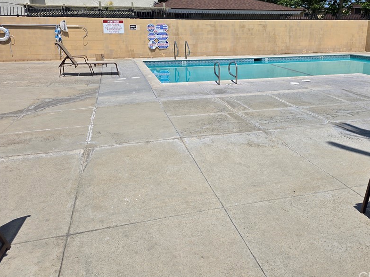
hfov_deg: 59.5
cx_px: 220
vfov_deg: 46.4
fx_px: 321
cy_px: 103
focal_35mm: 30
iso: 50
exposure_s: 1/7944
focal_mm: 6.25
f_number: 1.7
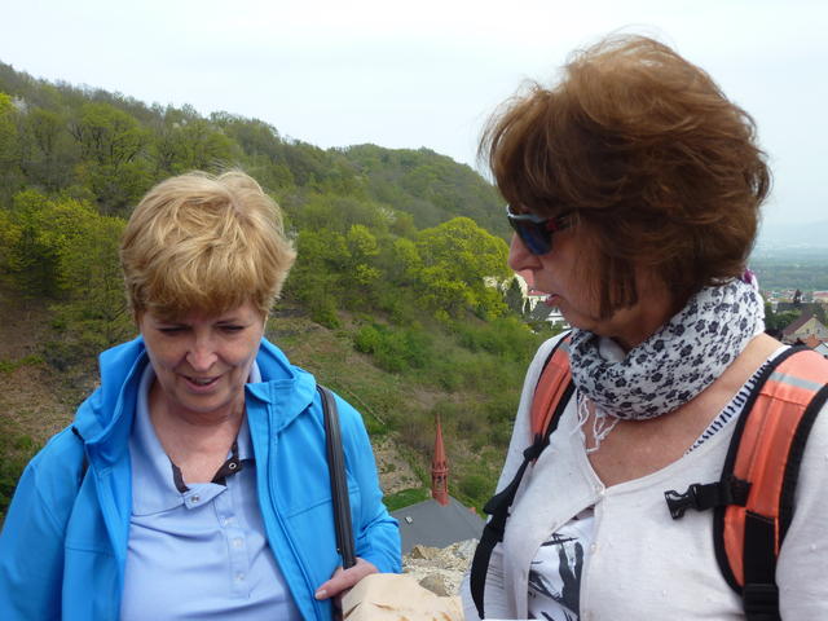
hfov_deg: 52.6
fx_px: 837
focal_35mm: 35
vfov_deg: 40.7
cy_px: 310
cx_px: 414
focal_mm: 5.7
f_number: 4
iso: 80
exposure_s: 1/400
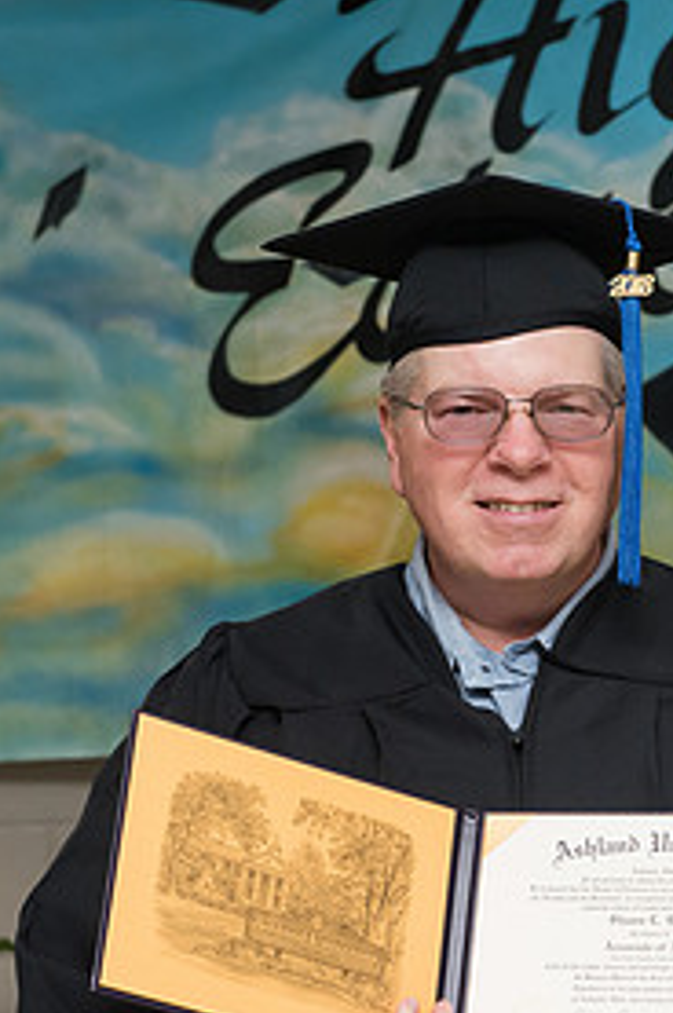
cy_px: 613
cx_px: 607
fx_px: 3654
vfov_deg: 15.8
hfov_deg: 10.5
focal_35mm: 130
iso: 1600
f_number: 7.1
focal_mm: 62
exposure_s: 1/160
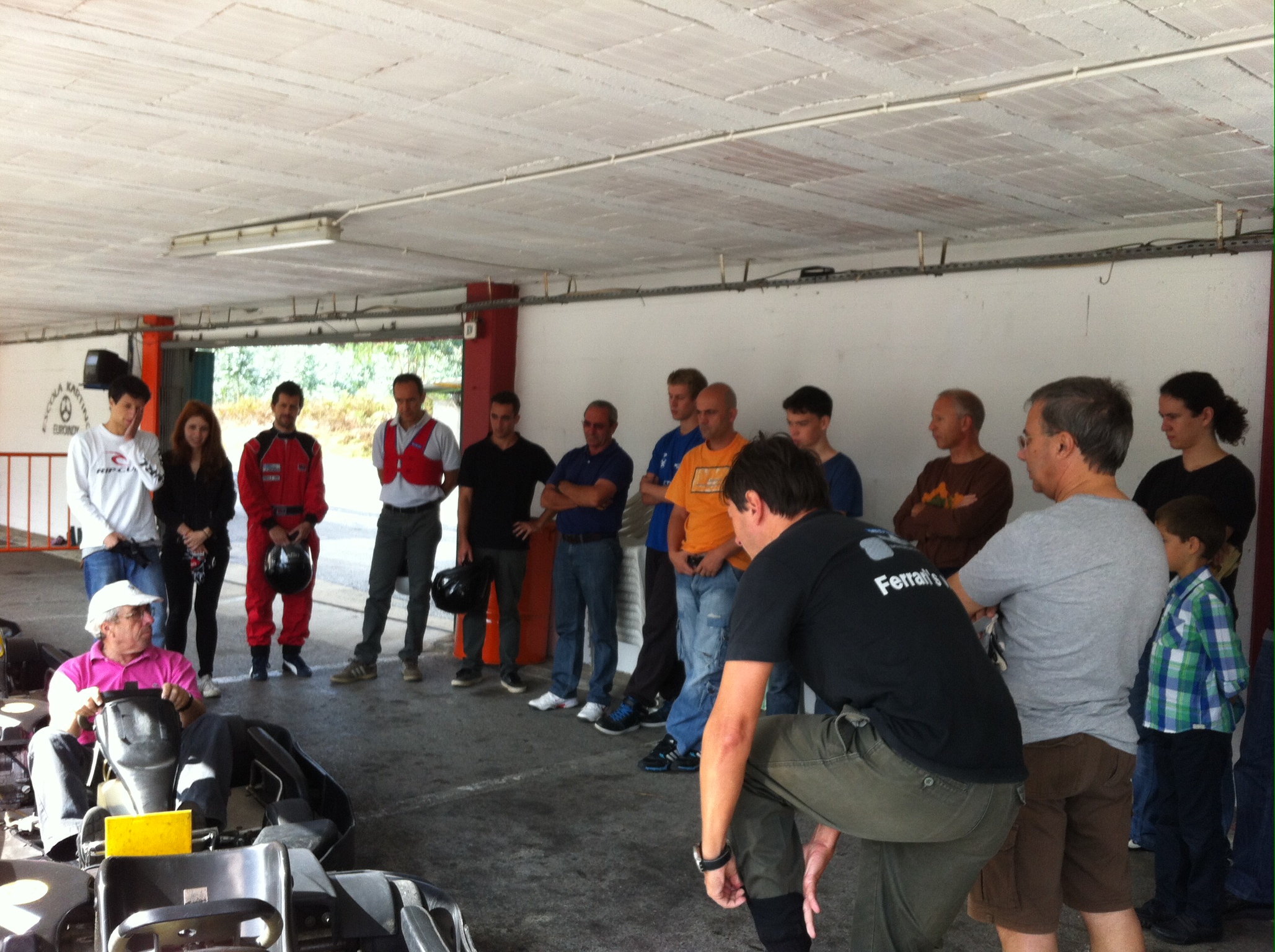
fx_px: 1287
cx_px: 638
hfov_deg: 52.7
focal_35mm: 35
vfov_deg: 40.6
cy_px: 476
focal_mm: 3.85
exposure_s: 1/179
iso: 80
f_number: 2.8
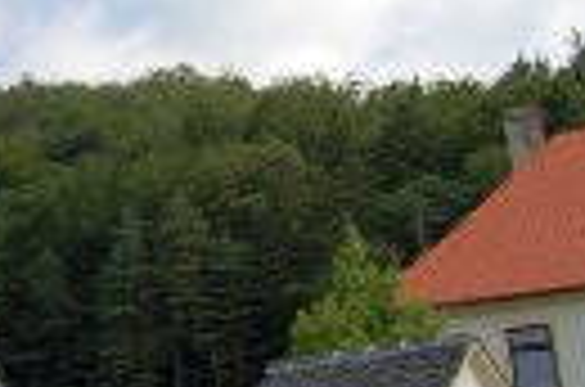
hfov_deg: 18.7
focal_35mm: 93
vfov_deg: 14.6
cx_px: -353
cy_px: 119
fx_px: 1508
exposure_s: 1/320
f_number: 9
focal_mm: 18
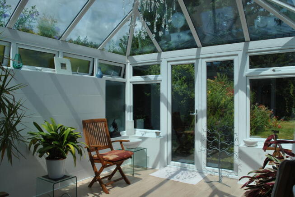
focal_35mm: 27
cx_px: 148
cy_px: 98
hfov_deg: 67.3
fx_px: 221
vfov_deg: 48.0
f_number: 8
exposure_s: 1/250
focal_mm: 18
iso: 100
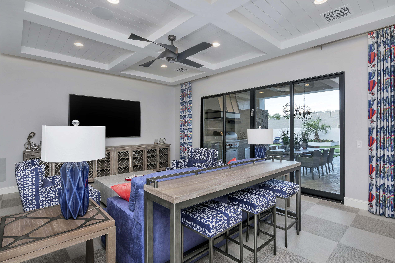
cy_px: 129
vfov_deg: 67.4
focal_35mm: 18
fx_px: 198
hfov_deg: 90.0
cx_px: 198
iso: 100
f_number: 8
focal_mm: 16
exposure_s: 1/2.5
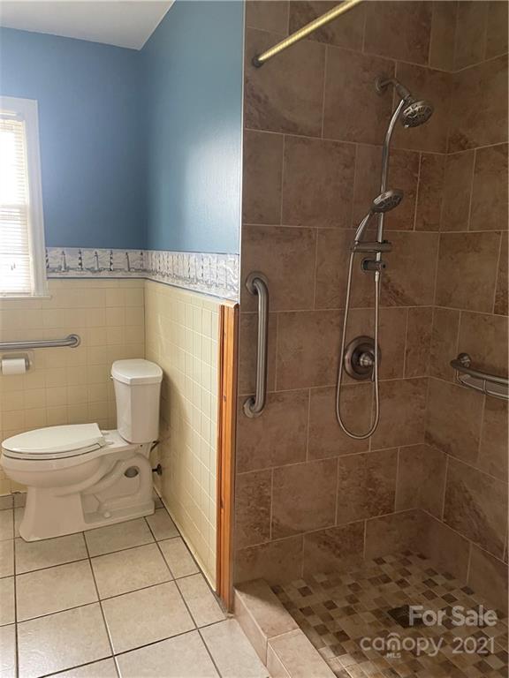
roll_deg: -0.8
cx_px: 254
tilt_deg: -7.1
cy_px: 339
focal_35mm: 26
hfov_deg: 53.1
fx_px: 510
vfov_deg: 67.3
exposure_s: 1/60
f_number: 1.6
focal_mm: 4.2
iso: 400
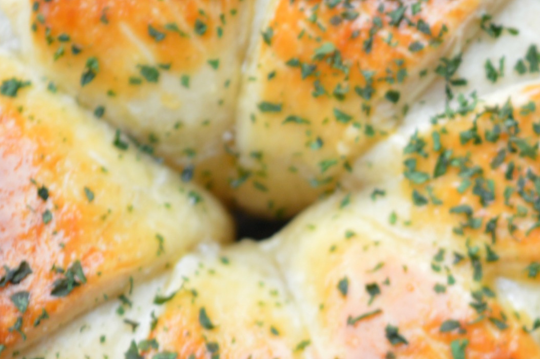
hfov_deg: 7.9
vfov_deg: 5.2
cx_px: 561
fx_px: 3904
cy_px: 392
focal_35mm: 261
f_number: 5.6
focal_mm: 55
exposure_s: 1/15
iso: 100
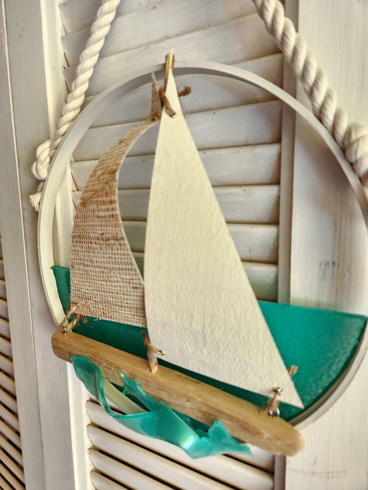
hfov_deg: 58.9
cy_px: 245
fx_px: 326
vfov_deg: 73.9
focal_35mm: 23
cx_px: 184
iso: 200
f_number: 1.8
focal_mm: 5.4
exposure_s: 1/180
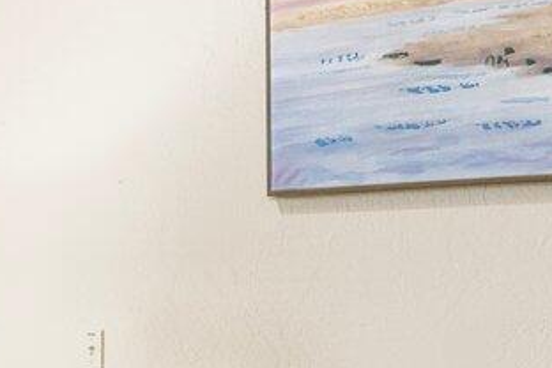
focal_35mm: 105
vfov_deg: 13.0
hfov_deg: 18.2
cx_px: -165
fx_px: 1610
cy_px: 307
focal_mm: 16
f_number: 8
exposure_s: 1/4
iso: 800
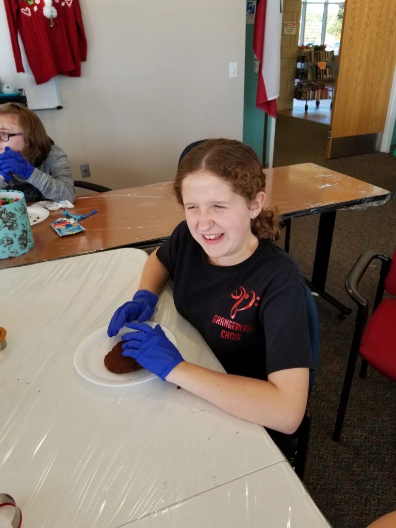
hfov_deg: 53.1
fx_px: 397
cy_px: 264
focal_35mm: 26
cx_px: 198
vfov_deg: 67.3
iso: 80
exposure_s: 1/120
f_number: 1.7
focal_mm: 4.25
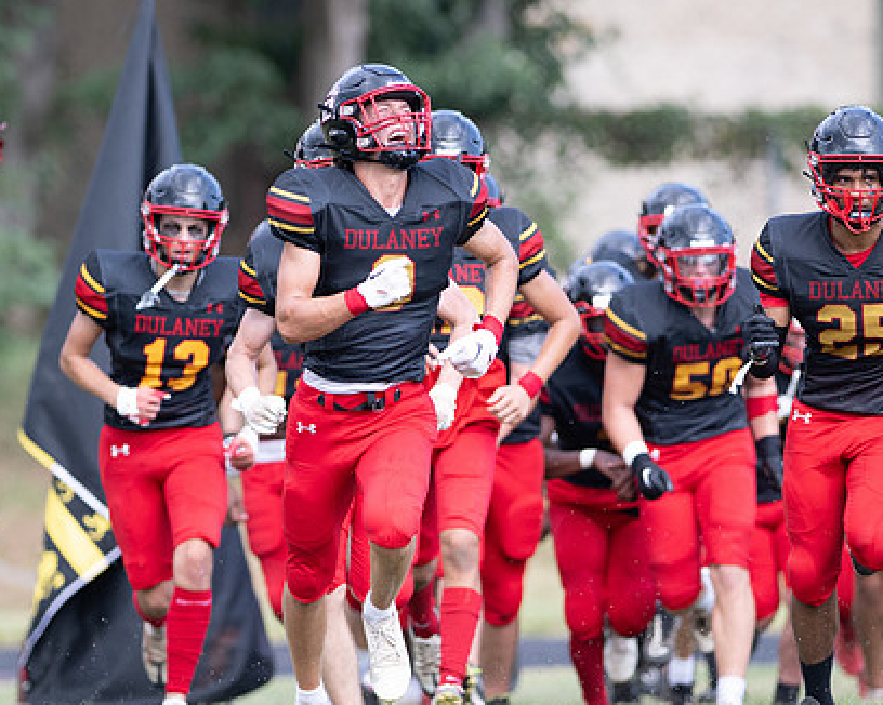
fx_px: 12512
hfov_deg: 4.0
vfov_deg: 3.2
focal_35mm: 479
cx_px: 459
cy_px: 472
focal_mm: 300
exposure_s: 1/1600
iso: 720
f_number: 2.8
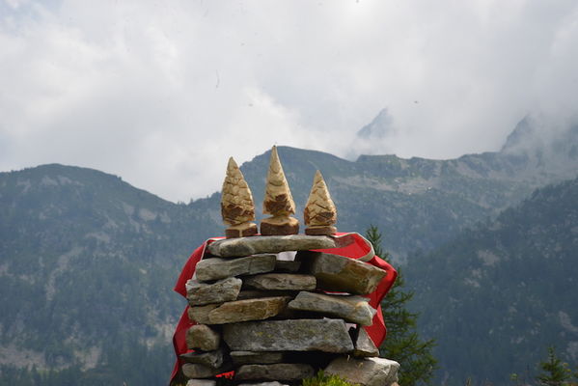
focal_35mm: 120
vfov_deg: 11.4
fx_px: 1928
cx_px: 289
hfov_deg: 17.1
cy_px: 193
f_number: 18
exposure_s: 1/1250
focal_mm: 120
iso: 2000
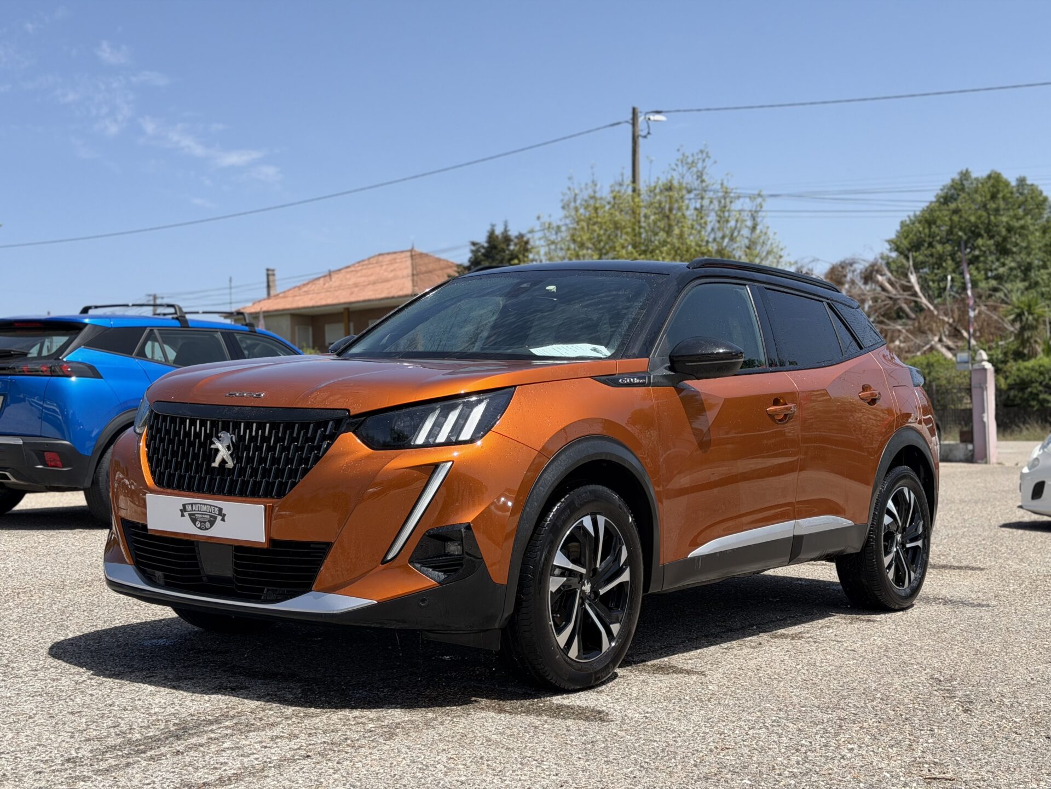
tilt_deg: +0.3
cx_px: 526
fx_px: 1457
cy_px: 394
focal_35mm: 48
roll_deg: +1.8
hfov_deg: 39.7
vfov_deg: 30.3
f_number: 1.78
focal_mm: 6.76
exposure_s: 1/2577
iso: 64
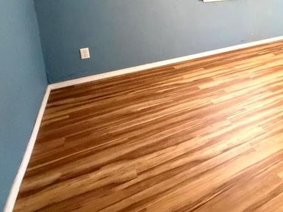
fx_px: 262
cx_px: 303
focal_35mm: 32
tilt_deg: -9.6
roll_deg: +0.5
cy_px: 10
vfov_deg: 39.9
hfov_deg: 44.9
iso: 2000
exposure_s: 1/30
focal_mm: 2.22
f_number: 2.2
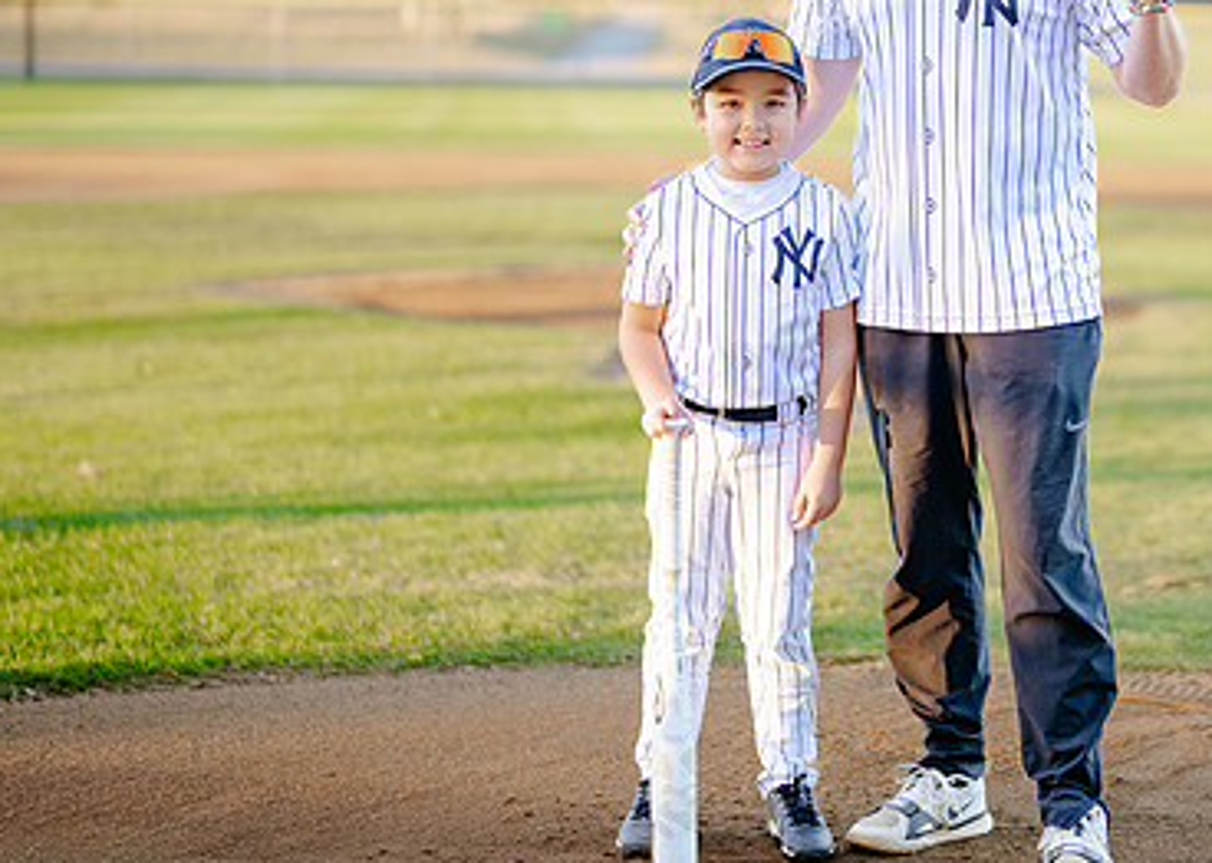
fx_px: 3610
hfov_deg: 18.9
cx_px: 962
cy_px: 232
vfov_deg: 13.6
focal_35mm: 105
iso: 250
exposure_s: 1/1600
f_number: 1.2
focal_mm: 50
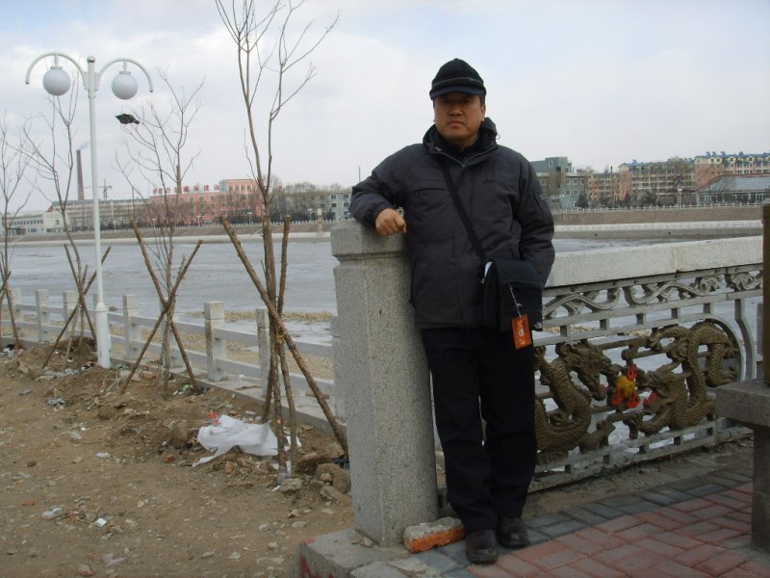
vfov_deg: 36.8
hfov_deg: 47.9
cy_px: 289
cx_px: 385
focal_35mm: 39
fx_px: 868
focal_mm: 6.6
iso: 50
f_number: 6.3
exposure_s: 1/180
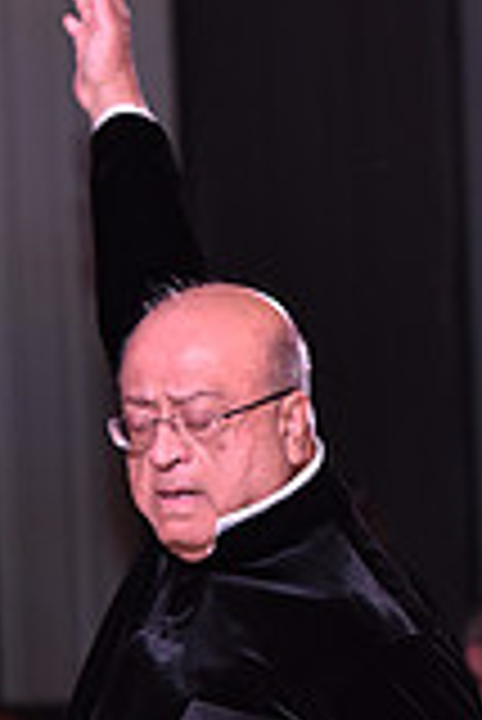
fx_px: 8837
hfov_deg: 3.1
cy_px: 1017
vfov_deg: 4.6
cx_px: 574
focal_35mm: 441
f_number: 4.5
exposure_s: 1/250
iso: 1600
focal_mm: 122
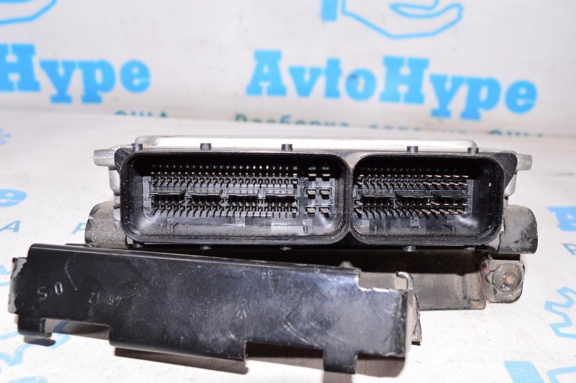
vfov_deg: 36.8
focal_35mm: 36
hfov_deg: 53.2
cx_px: 288
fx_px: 576
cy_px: 192
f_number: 8
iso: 1600
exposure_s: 1/160
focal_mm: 24
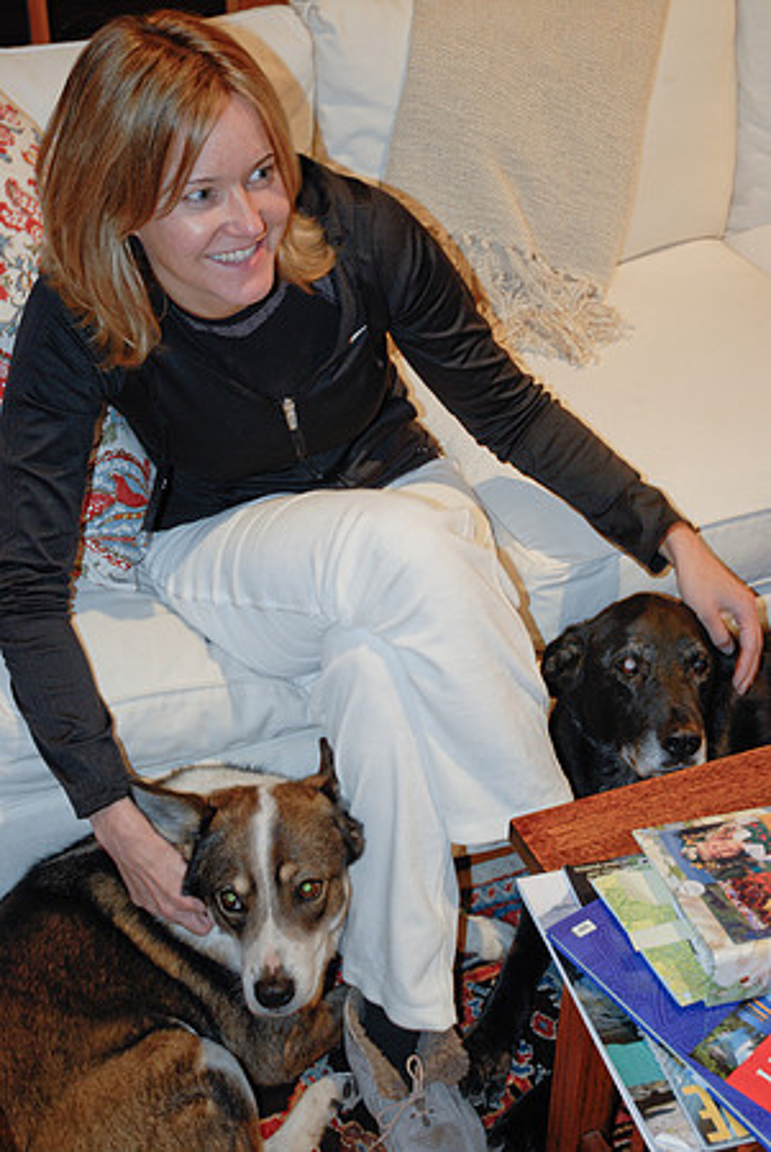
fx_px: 1827
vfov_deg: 35.0
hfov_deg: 23.8
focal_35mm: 57
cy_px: 576
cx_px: 386
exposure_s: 1/10
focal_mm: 38
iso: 250
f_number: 4.2
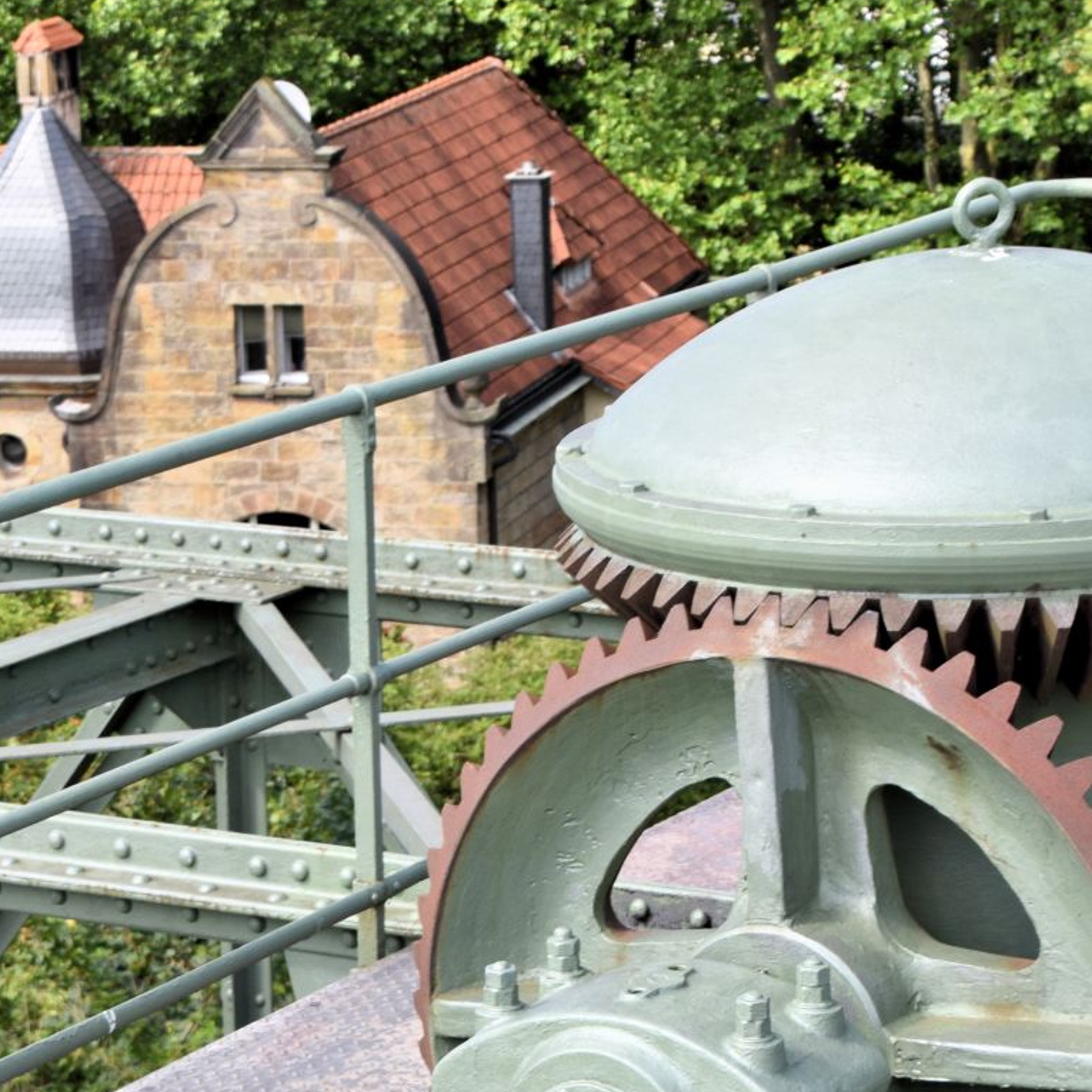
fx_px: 4497
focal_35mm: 126
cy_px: 679
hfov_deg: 13.8
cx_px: 664
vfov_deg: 13.8
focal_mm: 42
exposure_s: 1/250
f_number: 8
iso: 250
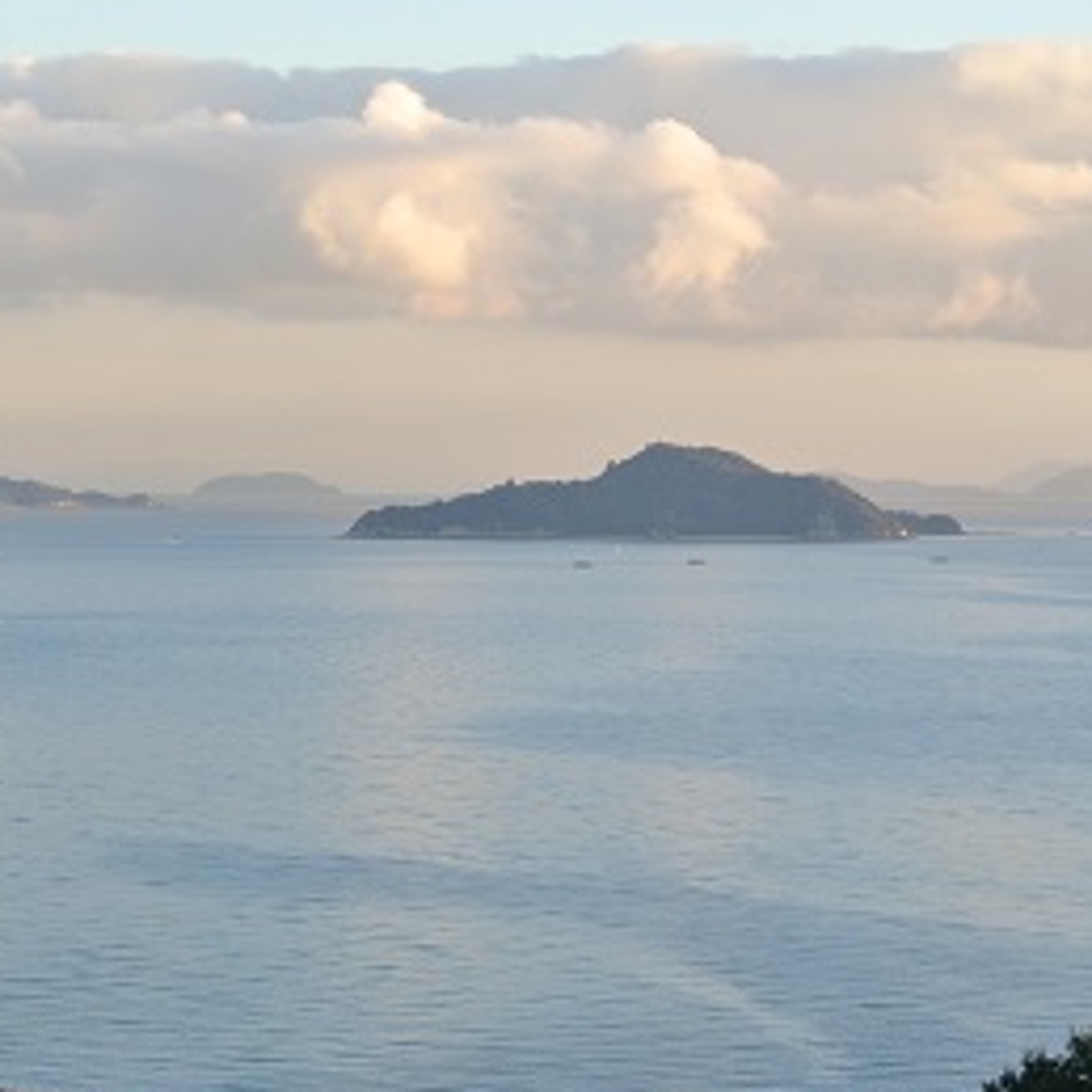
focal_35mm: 128
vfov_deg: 13.6
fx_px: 4568
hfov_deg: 13.5
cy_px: 647
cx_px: 89
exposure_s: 1/80
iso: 100
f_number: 5.3
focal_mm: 24.4
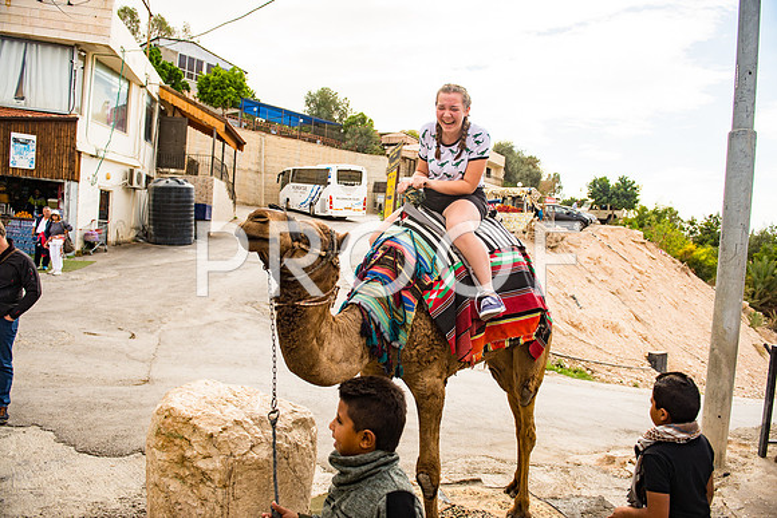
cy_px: 259
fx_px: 518
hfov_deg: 73.7
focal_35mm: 24
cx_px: 388
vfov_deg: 53.2
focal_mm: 24
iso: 200
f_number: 2.8
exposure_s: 1/2000
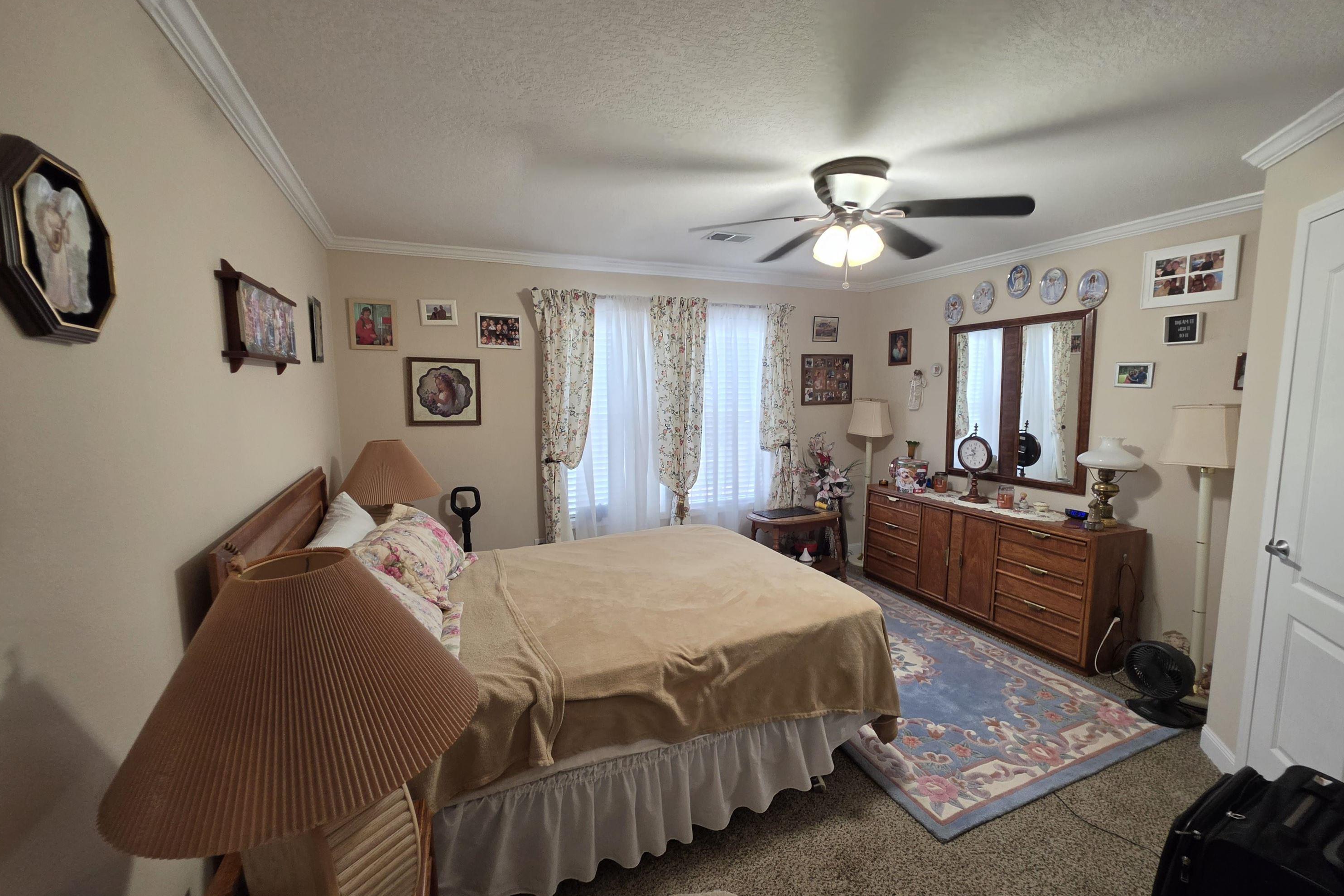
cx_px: 692
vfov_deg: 81.2
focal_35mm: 14
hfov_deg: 104.2
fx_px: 523
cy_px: 452
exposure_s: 1/60
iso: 160
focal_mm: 2.2
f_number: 1.9
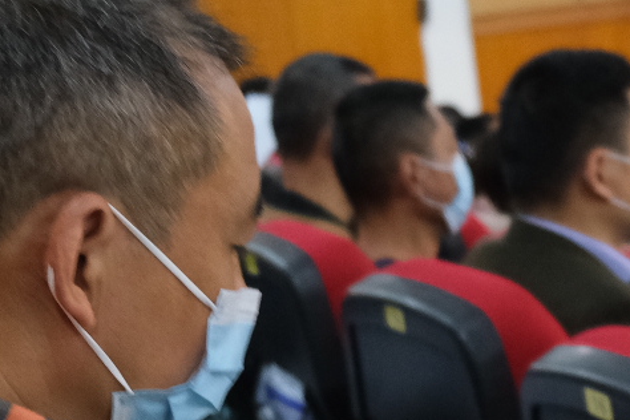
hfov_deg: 18.5
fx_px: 1837
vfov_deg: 12.7
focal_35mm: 105
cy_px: 510
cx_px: 744
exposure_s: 1/30
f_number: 2.8
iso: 2000
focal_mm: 18.8
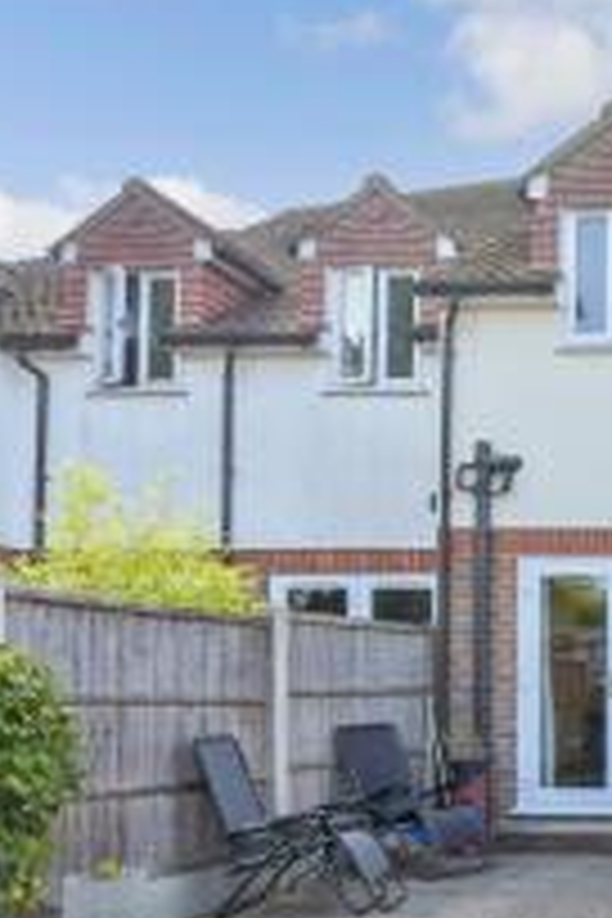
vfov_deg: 53.3
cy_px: 619
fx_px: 892
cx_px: 902
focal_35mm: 35
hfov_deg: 27.3
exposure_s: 1/250
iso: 320
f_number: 8
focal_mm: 10
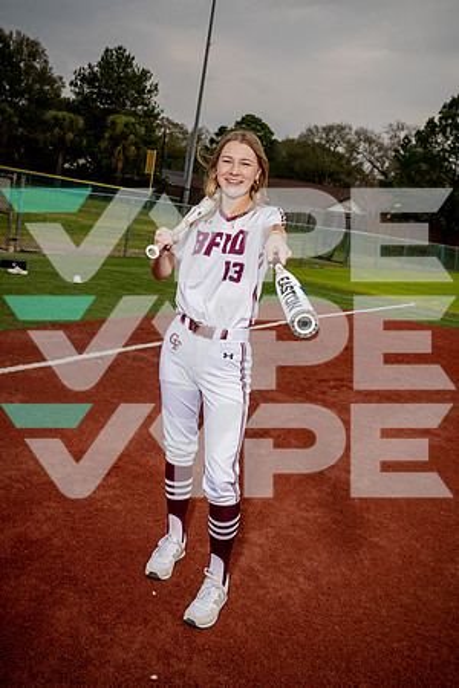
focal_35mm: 35
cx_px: 230
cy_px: 344
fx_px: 669
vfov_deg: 54.4
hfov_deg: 37.9
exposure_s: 1/250
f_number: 8
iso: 100
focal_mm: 35
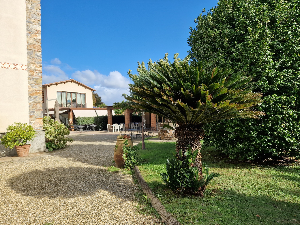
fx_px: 199
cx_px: 150
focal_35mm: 23
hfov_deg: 73.9
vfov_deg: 58.9
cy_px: 112
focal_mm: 5.4
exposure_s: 1/1220
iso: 50
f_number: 1.8
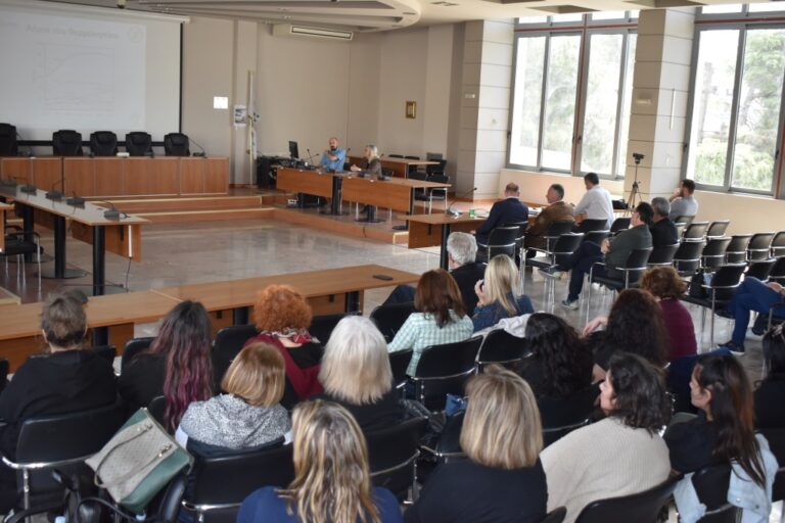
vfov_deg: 34.2
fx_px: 850
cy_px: 262
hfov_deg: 49.6
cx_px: 392
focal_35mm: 39
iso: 800
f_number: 4
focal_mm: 26
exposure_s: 1/200
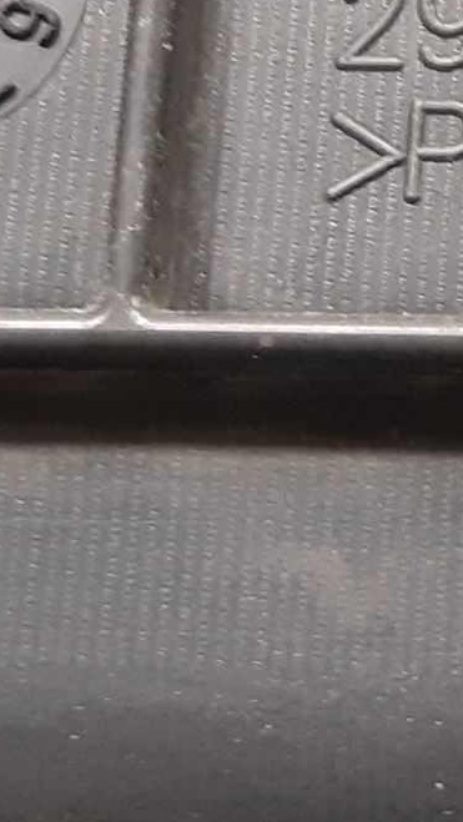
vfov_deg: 23.2
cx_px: 726
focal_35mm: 88
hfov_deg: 12.9
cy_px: 11
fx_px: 1919
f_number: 1.7
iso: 250
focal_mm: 3.93
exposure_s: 1/25
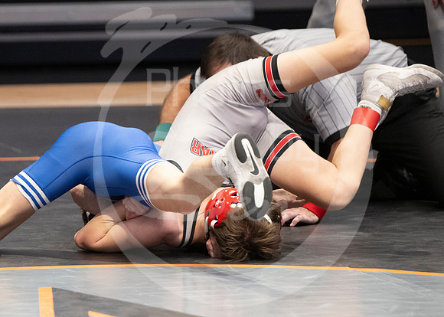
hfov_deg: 5.8
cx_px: 156
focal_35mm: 348
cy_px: 299
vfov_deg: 4.1
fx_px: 4383
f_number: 2.8
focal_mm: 175
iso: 3200
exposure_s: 1/1000
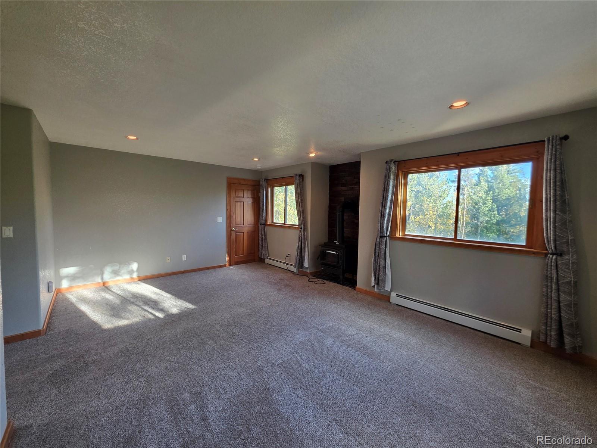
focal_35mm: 13
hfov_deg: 106.2
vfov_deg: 89.9
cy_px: 224
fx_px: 224
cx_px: 298
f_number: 1.9
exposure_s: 1/120
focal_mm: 2.2
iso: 125
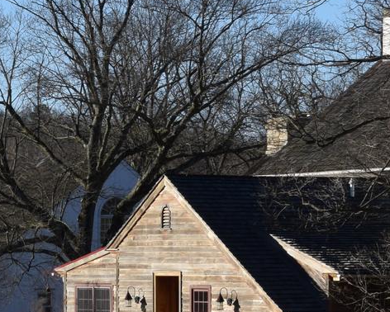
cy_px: 274
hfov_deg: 8.3
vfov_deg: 6.7
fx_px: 2679
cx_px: 88
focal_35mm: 232
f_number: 9
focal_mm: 38
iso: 200
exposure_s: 1/320
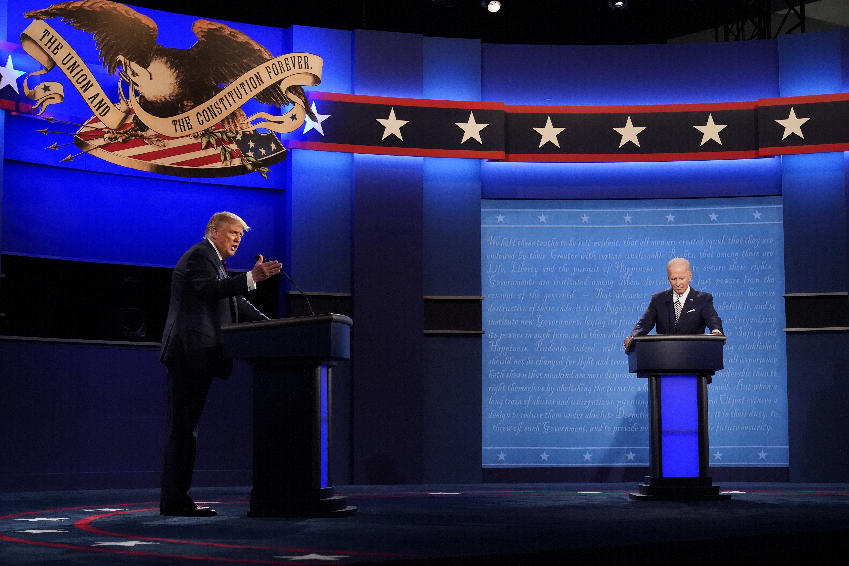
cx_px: 424
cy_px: 283
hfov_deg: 29.7
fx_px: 1604
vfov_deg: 20.0
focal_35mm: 68
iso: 12800
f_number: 5.6
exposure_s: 1/500
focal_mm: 68
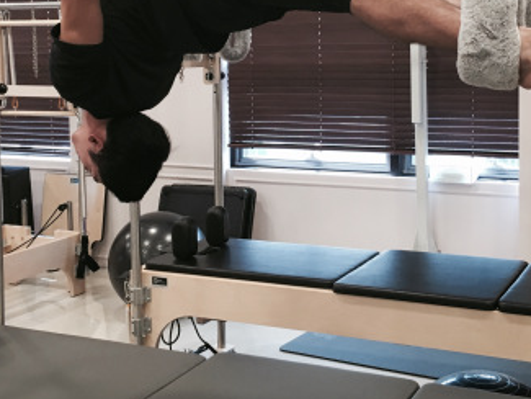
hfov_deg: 33.2
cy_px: 114
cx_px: 292
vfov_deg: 25.0
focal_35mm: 58
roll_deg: +0.8
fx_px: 890
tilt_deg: -4.3
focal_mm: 4.15
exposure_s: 1/30
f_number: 2.2
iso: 100
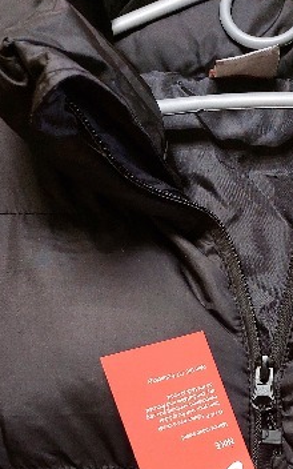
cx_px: 245
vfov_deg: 35.9
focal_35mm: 52
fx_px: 664
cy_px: 444
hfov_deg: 24.4
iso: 250
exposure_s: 1/50
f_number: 1.8
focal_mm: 5.23
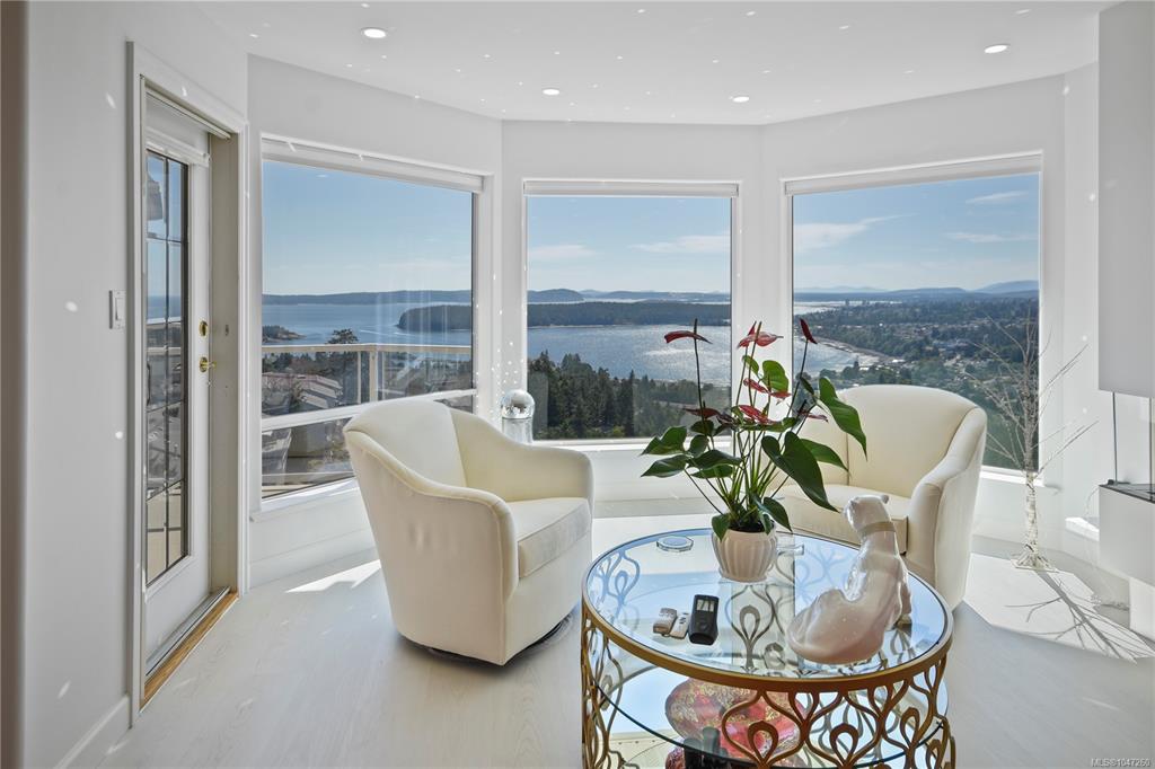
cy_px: 384
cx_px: 578
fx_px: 673
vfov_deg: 59.5
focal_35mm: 21
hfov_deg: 81.2
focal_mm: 14
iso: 100
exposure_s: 1/60
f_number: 7.1
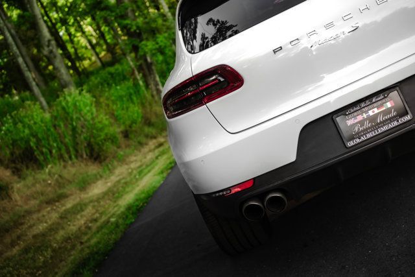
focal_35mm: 50
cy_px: 138
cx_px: 208
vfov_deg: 27.0
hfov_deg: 39.6
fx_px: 576
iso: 640
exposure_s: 1/500
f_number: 4
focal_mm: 50
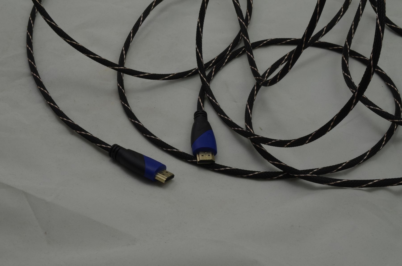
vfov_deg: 22.5
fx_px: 669
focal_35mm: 60
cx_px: 201
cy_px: 133
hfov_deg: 33.5
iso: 100
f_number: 20
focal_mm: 40
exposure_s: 1/3
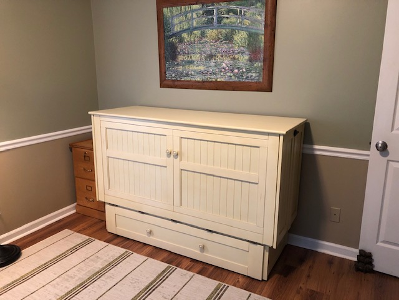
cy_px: 150
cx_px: 200
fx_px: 323
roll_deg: -1.2
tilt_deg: -13.5
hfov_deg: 63.4
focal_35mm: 28
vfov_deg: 49.7
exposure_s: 1/13
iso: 100
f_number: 1.8
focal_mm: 3.99
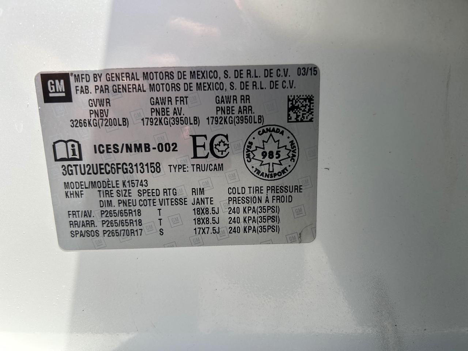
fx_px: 352
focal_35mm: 26
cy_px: 176
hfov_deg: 67.3
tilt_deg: +1.5
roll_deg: -1.0
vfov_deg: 53.1
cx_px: 234
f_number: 1.5
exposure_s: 1/1058
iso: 50
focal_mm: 5.7
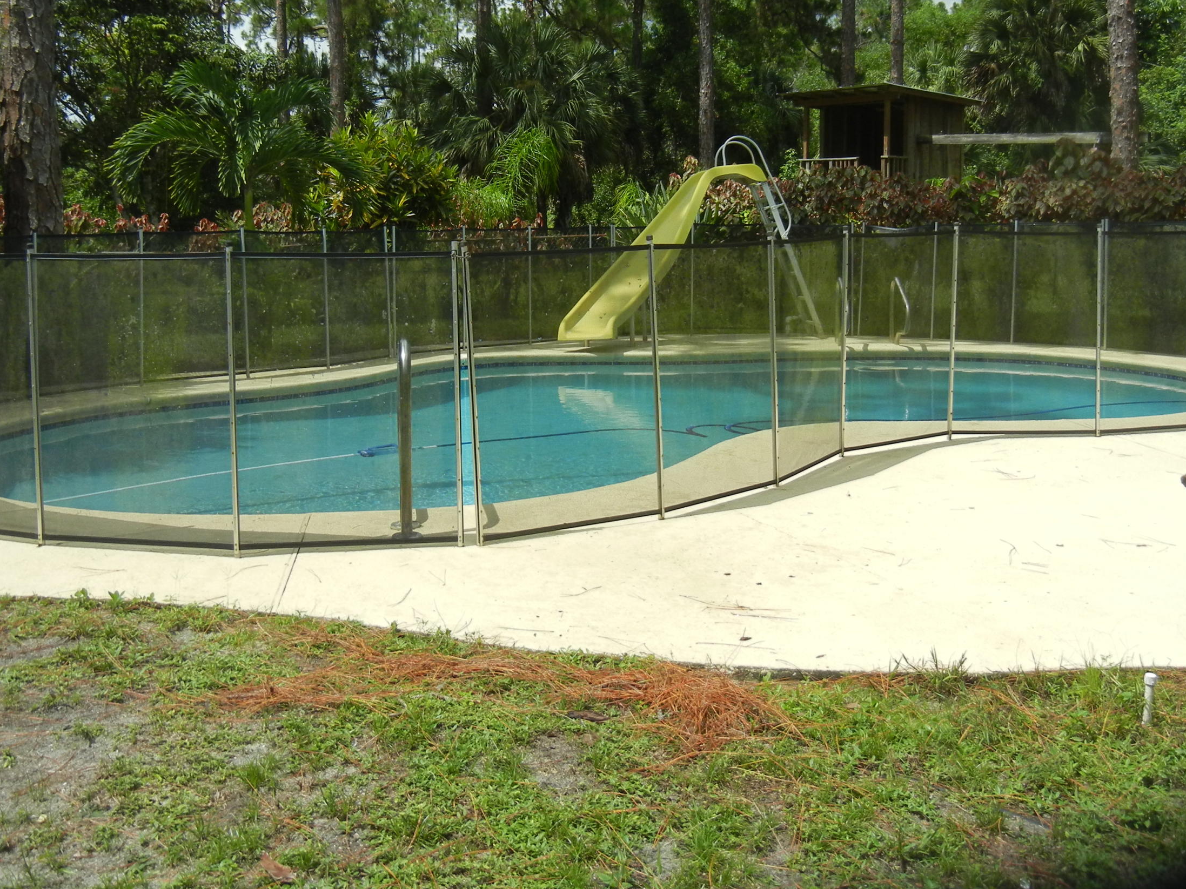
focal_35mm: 41
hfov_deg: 45.8
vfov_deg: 34.7
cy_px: 284
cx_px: 567
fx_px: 1405
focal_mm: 5.4
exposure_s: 1/422
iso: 160
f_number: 7
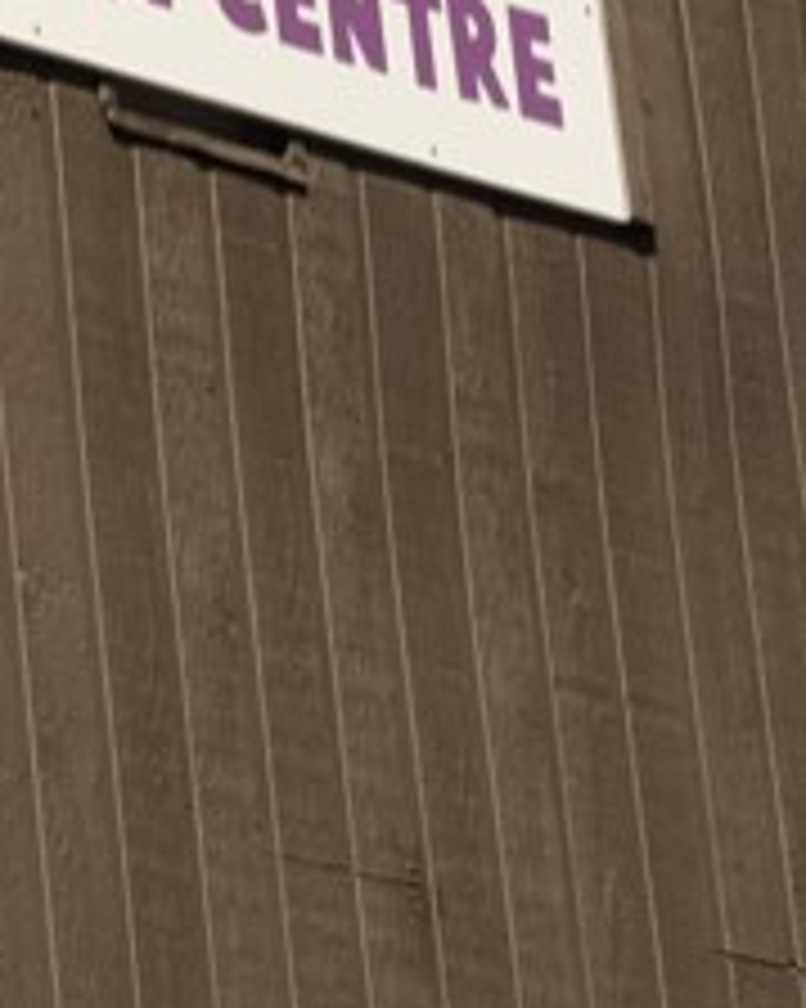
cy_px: -34
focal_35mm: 311
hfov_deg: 4.9
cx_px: -770
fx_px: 9280
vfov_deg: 6.2
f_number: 4
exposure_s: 1/2000
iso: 200
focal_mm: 35
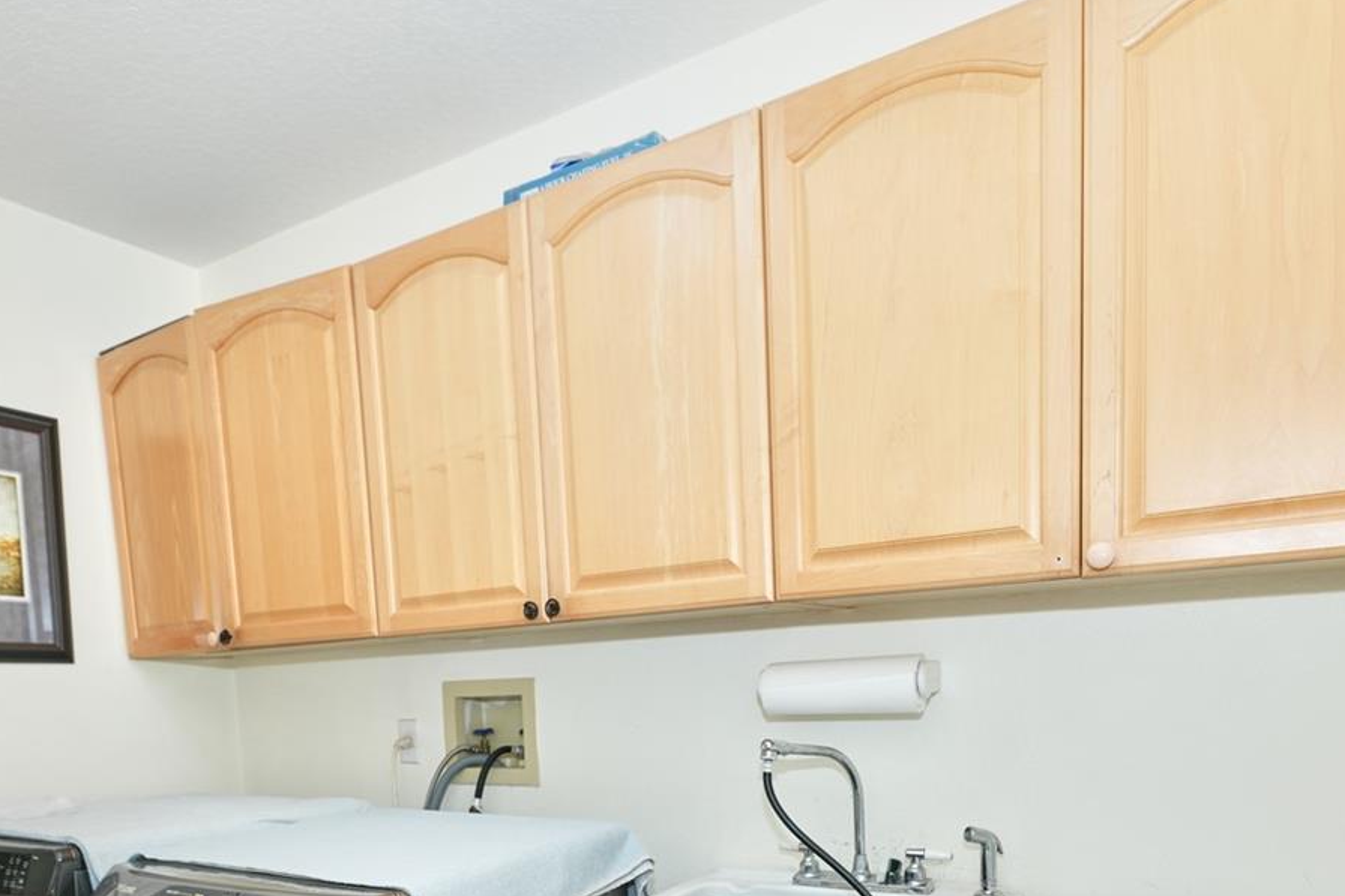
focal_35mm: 25
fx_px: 934
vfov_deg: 47.3
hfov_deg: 71.5
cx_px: 642
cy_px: 765
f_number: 4
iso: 400
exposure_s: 1/200
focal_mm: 14
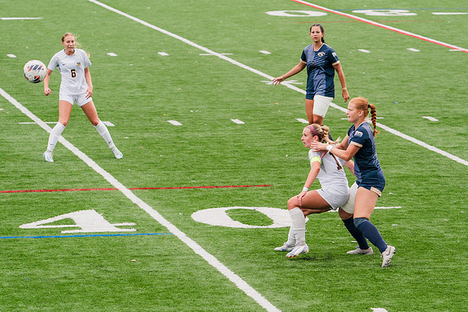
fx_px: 3148
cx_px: 283
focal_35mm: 242
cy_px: 186
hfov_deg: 8.5
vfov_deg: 5.7
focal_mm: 200
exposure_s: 1/1600
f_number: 5.6
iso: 800
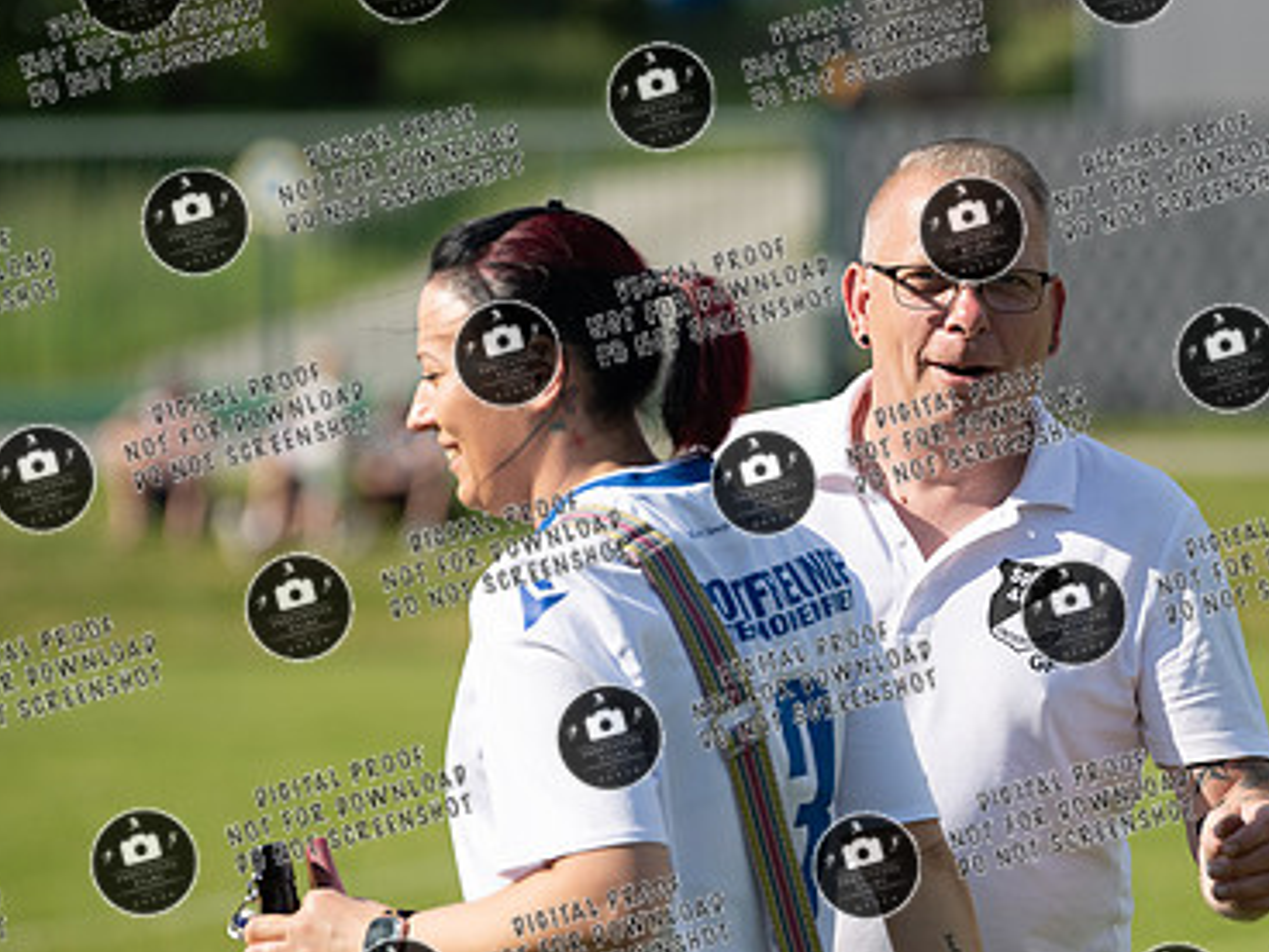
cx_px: 1060
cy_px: 503
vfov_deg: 4.8
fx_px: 11254
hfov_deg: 6.4
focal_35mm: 307
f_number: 3.5
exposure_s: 1/1600
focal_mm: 165
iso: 140
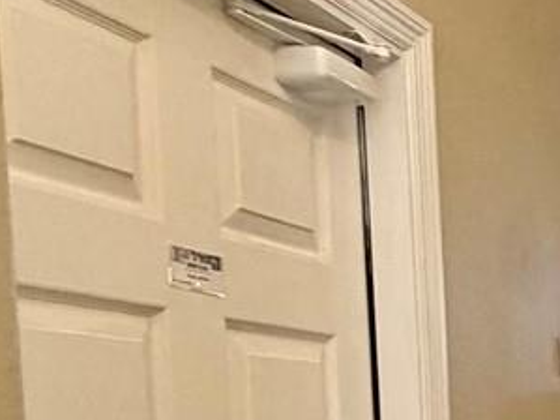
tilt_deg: -3.0
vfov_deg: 18.6
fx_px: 1213
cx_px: 1041
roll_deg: +2.0
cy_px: 495
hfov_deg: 19.0
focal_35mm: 75
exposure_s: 1/60
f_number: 2.2
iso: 400
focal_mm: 2.22
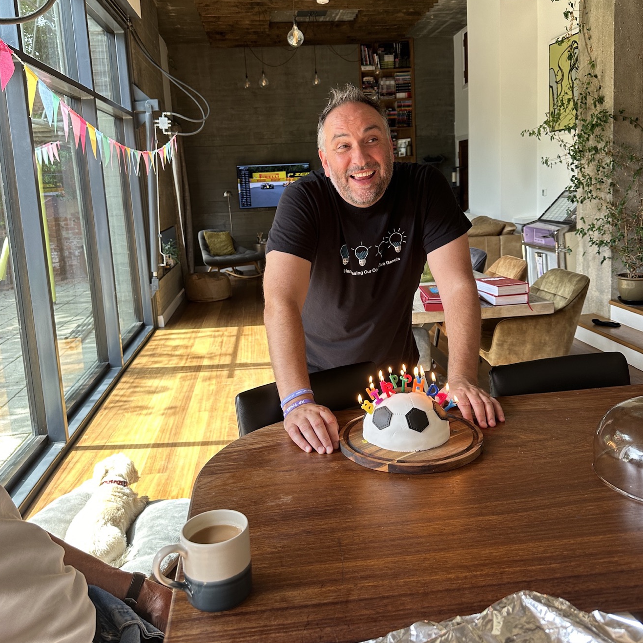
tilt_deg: -6.8
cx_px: 324
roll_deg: +2.4
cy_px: 278
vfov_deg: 55.4
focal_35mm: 29
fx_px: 609
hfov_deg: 55.6
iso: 100
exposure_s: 1/121
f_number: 1.78
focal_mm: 6.86
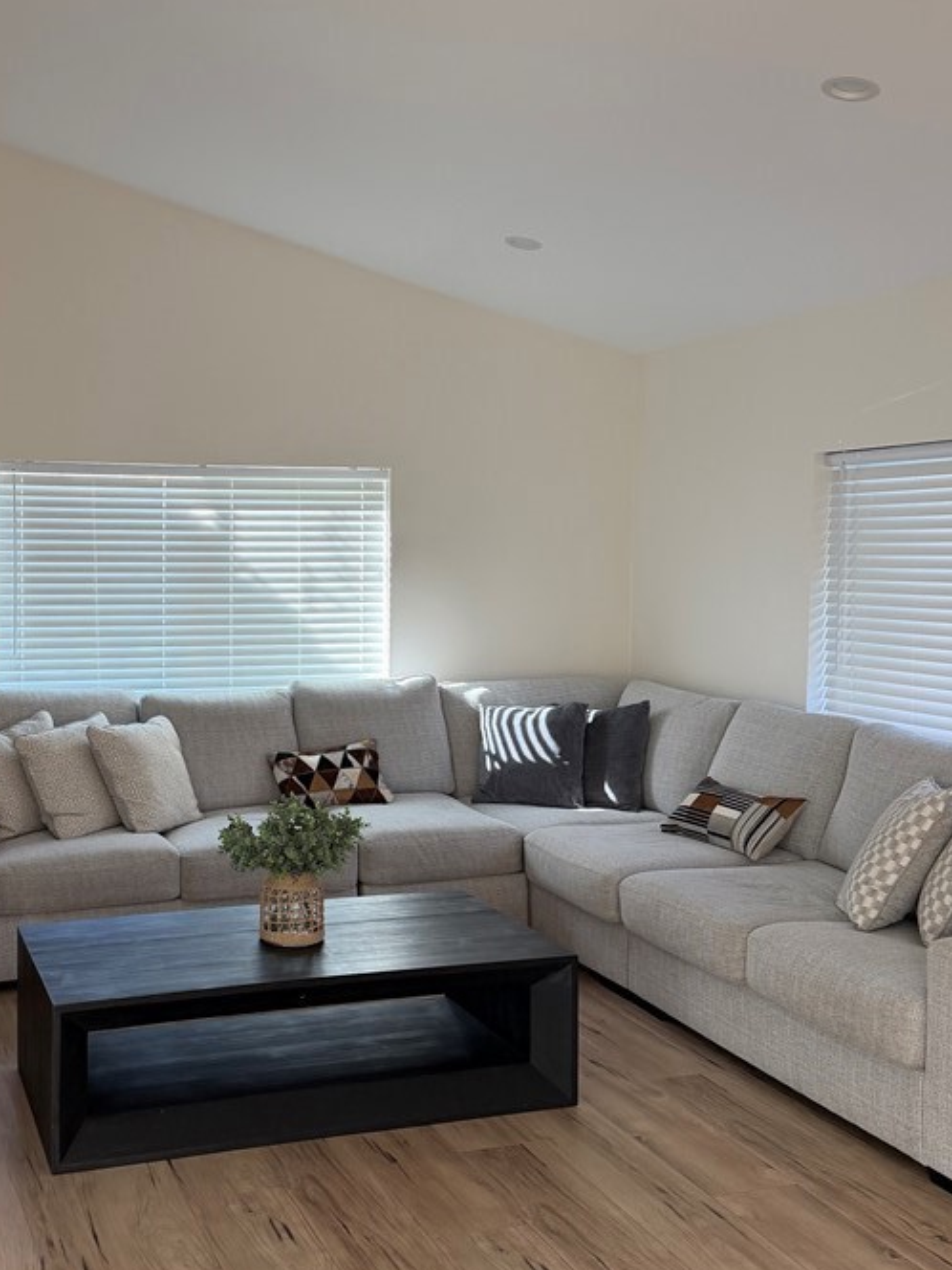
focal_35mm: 37
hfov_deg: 37.8
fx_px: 1357
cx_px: 252
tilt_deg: -1.2
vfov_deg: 50.1
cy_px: 593
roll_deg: +0.2
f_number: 1.78
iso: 200
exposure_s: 1/60
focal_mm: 6.76
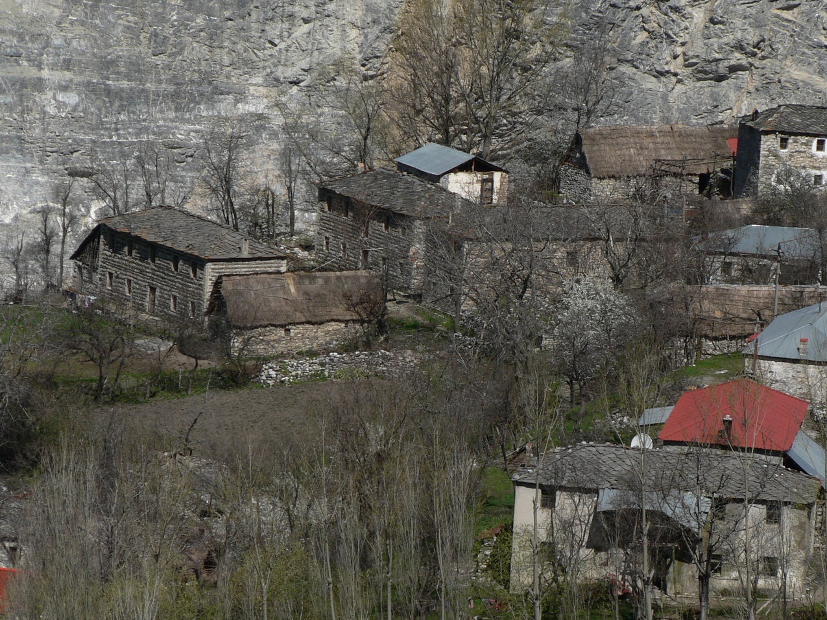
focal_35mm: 354
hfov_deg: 5.6
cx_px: 508
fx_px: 8457
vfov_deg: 4.2
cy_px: 349
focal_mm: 47
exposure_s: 1/640
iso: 80
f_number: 5.6
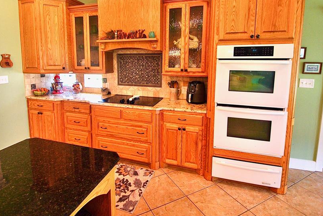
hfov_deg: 86.7
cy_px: 84
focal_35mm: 19
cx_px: 152
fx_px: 171
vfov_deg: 64.0
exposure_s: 1/30
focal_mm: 10
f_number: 3.5
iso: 220
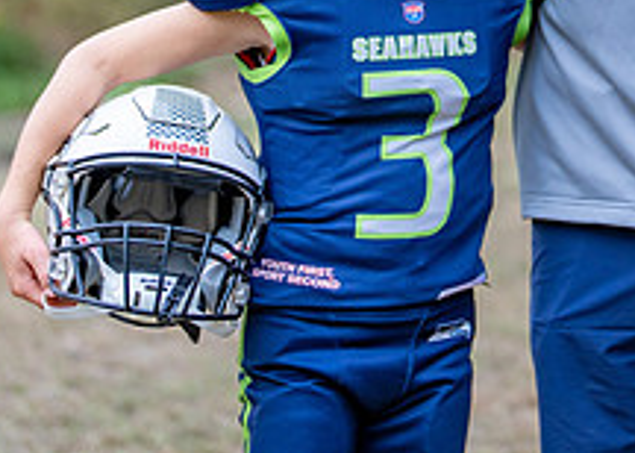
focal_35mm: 153
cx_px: 621
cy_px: -170
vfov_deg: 9.2
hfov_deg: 13.0
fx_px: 2758
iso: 100
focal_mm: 50
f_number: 1.2
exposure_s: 1/500
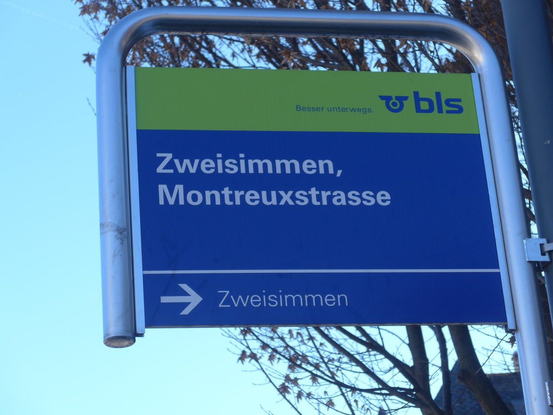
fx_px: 1645
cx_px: 276
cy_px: 208
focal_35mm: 103
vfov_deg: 14.4
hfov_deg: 19.1
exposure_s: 1/250
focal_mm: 20.4
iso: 80
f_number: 4.8
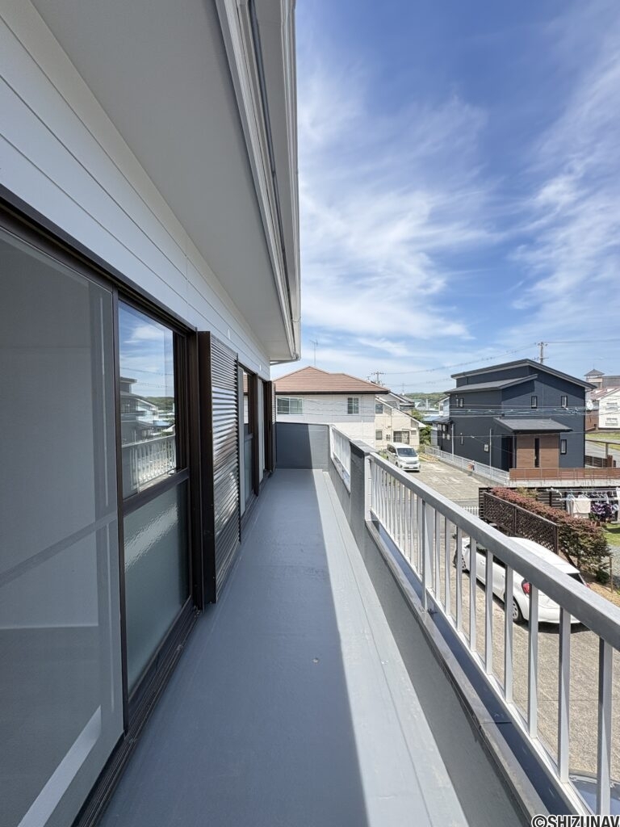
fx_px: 334
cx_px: 310
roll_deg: +1.0
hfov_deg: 85.7
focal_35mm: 14
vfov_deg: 102.1
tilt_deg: +0.3
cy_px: 414
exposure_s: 1/1048
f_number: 2.2
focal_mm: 2.22
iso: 50
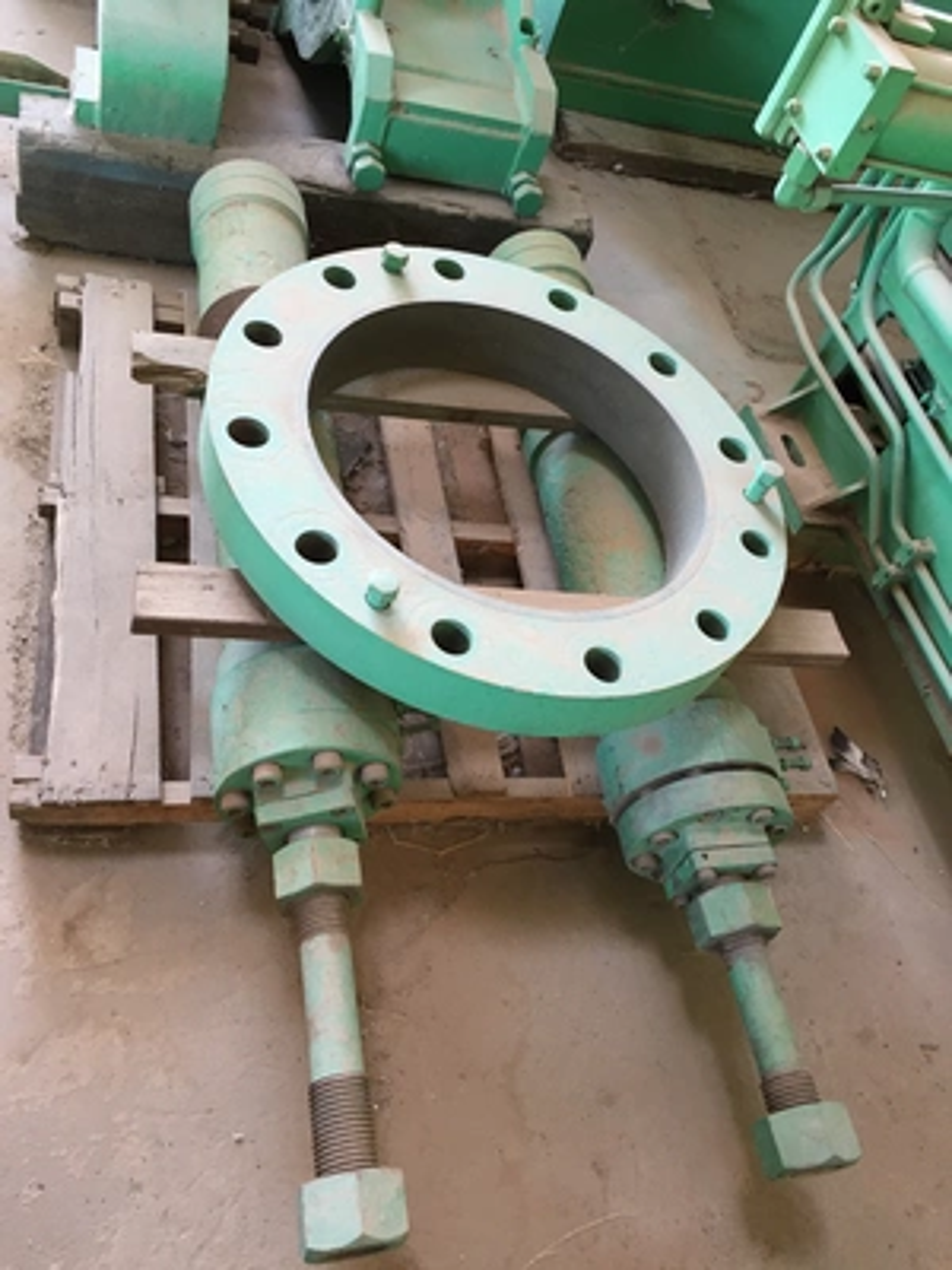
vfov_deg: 61.7
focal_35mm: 29
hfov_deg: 48.2
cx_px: 476
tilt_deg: -49.0
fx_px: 1063
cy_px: 635
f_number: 2.2
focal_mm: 4.15
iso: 80
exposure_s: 1/30
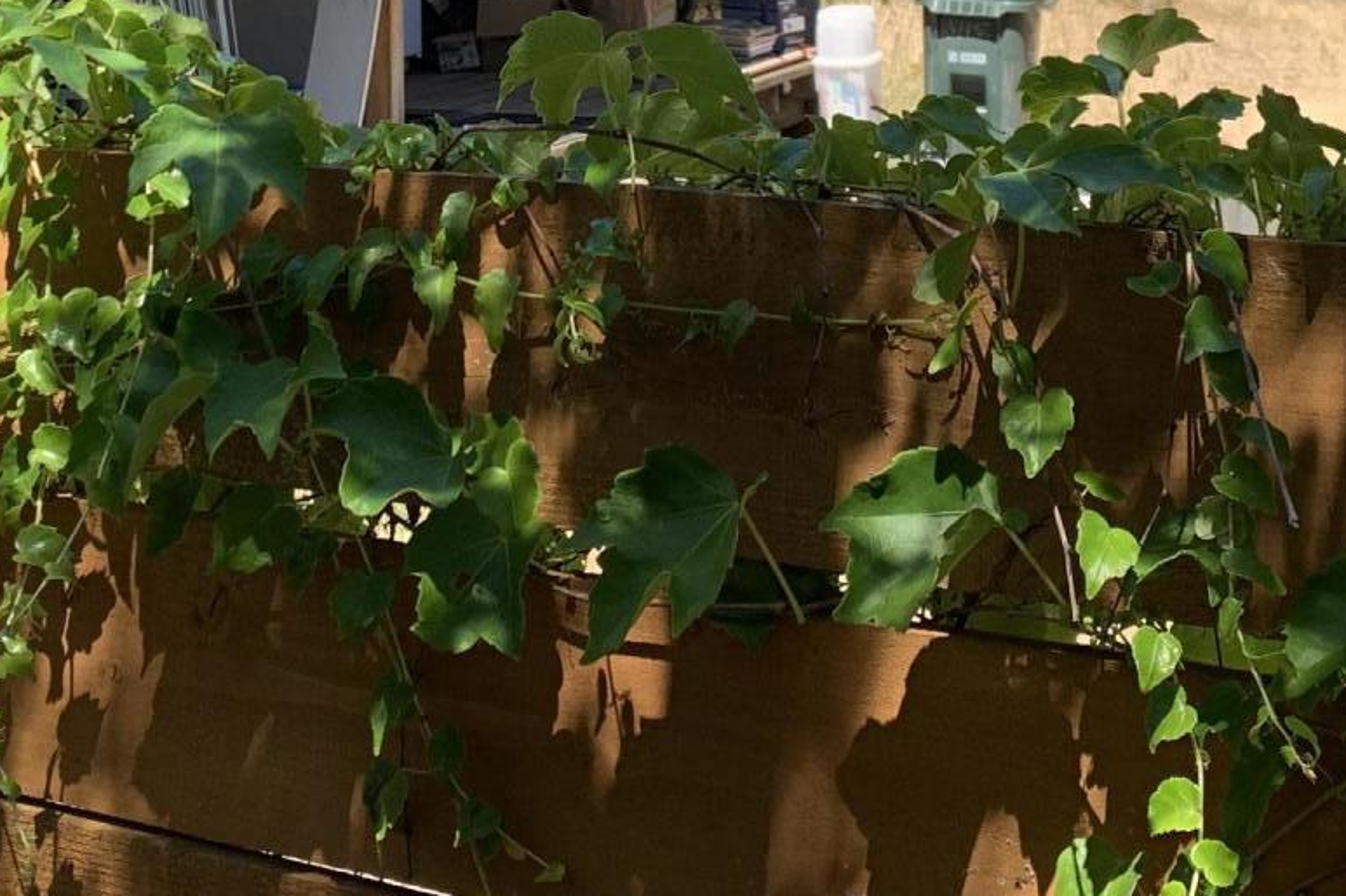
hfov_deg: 28.6
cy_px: -318
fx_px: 2616
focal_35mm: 70
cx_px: 435
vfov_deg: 18.0
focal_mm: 4.25
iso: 25
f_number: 1.8
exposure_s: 1/783
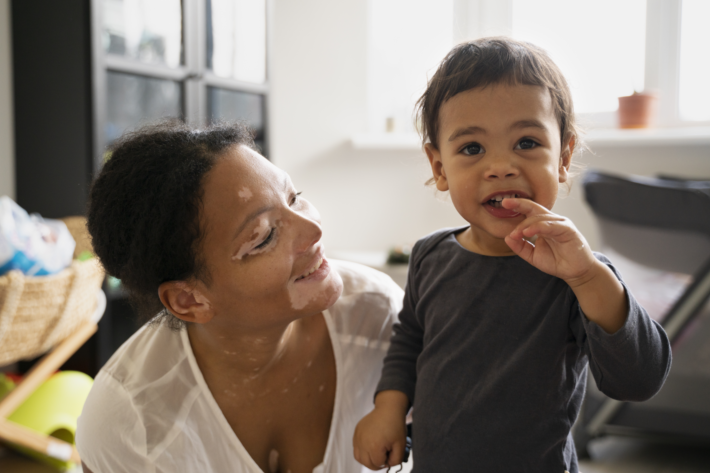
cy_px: 233
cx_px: 328
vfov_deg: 31.2
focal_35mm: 43
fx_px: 848
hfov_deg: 45.4
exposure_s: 1/250
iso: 500
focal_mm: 39
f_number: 2.8
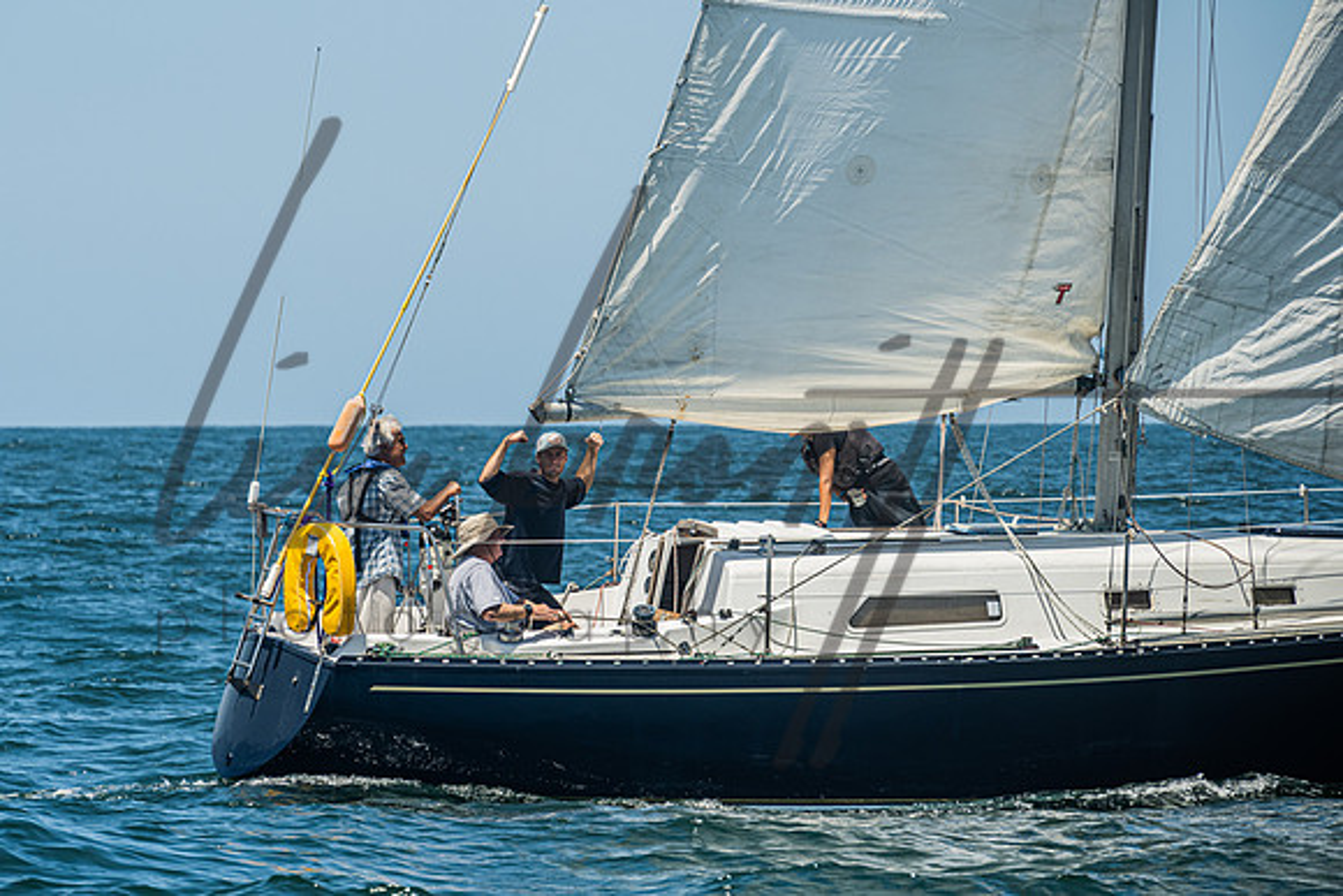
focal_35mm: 226
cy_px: 418
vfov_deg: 6.1
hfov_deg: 9.1
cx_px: 475
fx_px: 8437
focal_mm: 175
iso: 320
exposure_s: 1/640
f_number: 6.3
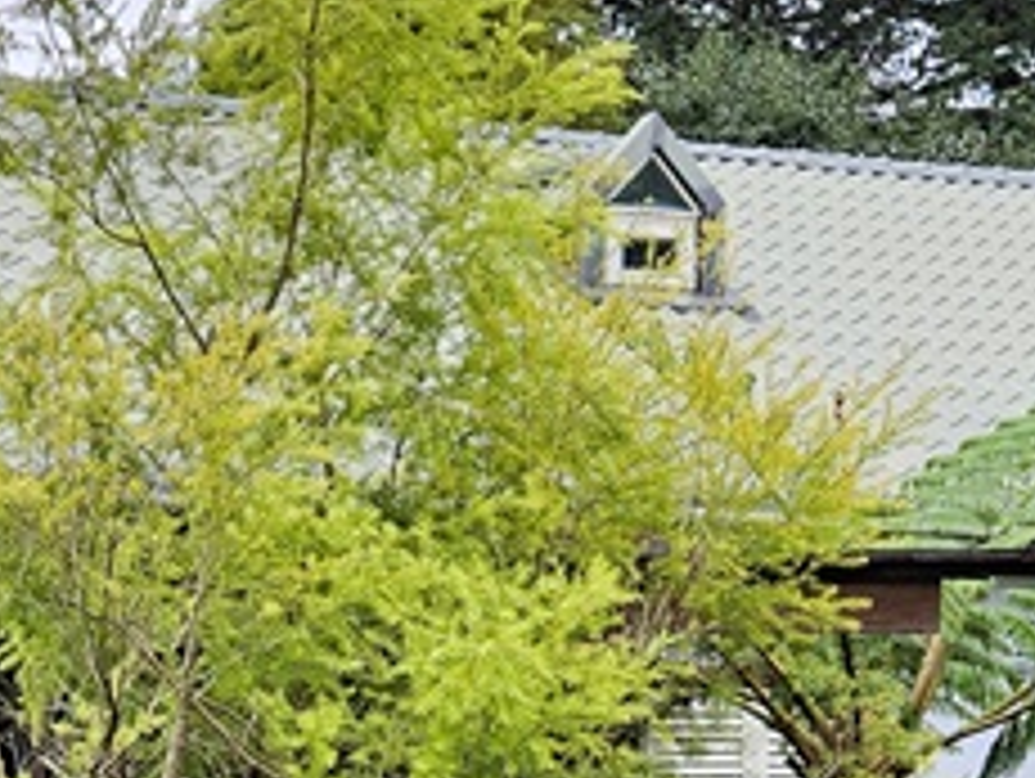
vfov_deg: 14.5
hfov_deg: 18.7
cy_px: 827
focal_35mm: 100
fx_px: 2993
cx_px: -158
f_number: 1.8
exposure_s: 1/180
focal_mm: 5.4
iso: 64
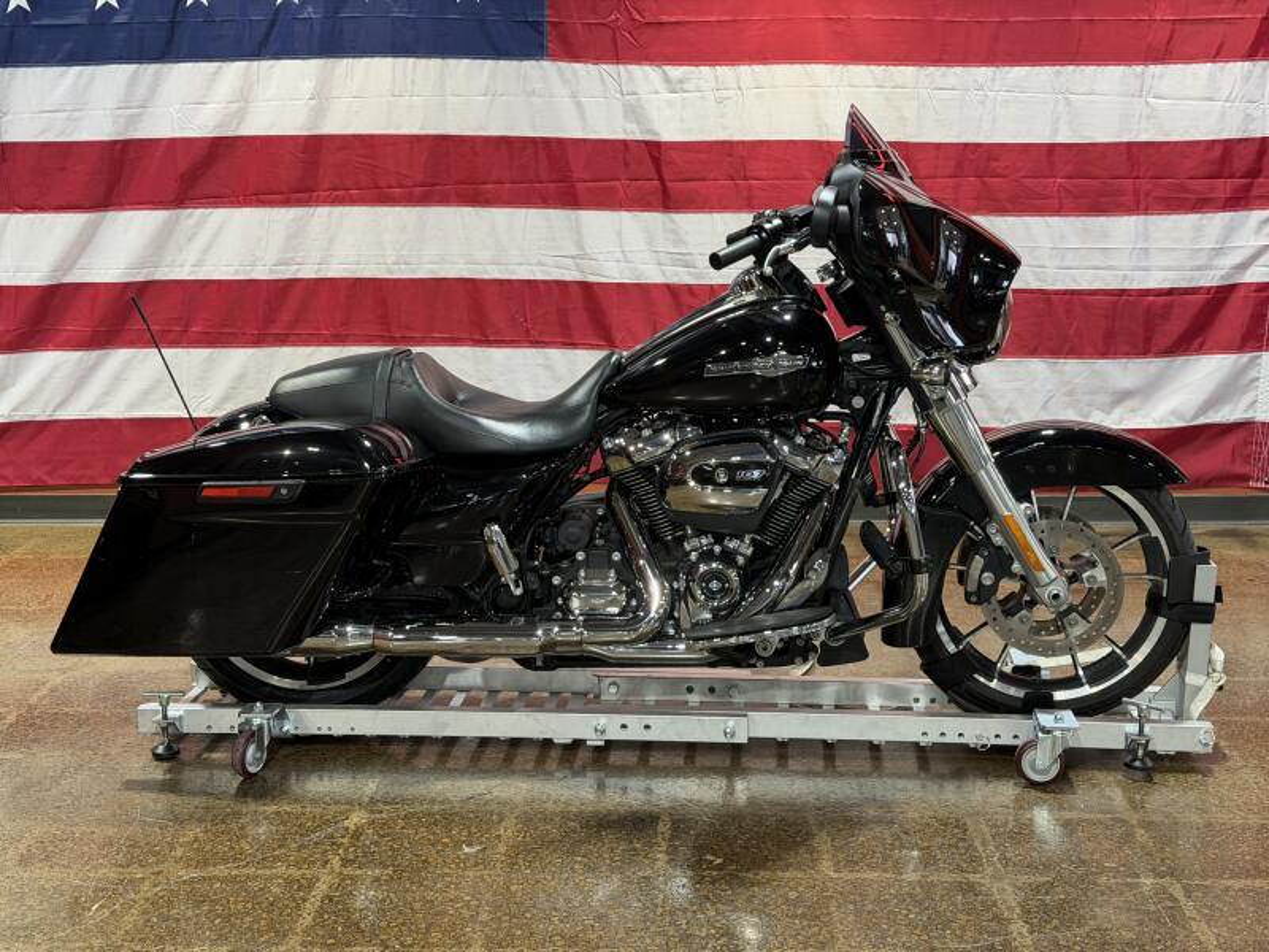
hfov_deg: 39.7
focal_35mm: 48
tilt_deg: -11.0
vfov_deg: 30.3
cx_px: 634
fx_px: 1760
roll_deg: +1.0
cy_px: 476
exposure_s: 1/60
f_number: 1.78
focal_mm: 6.76
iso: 80
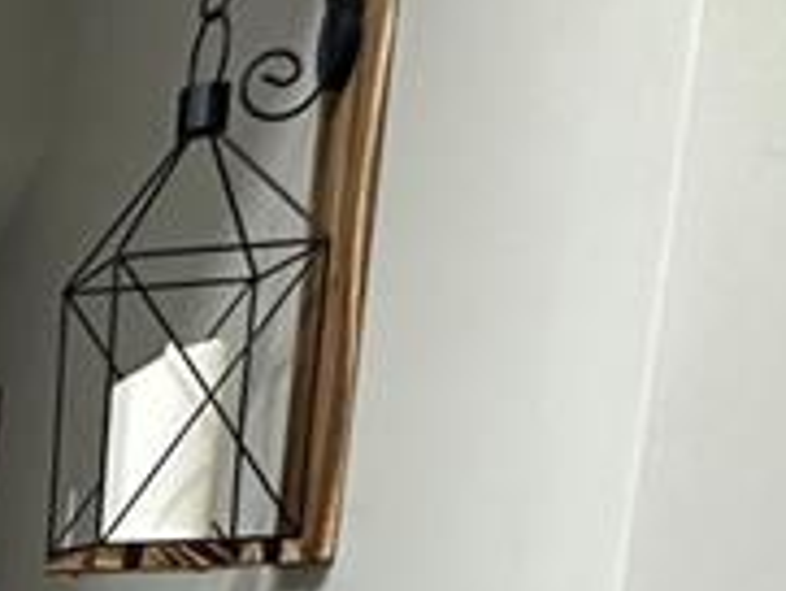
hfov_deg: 16.6
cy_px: 1026
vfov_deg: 16.1
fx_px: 1795
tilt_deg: -11.2
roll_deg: +1.1
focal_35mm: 79
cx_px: -895
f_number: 2.2
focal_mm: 2.22
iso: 400
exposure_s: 1/60
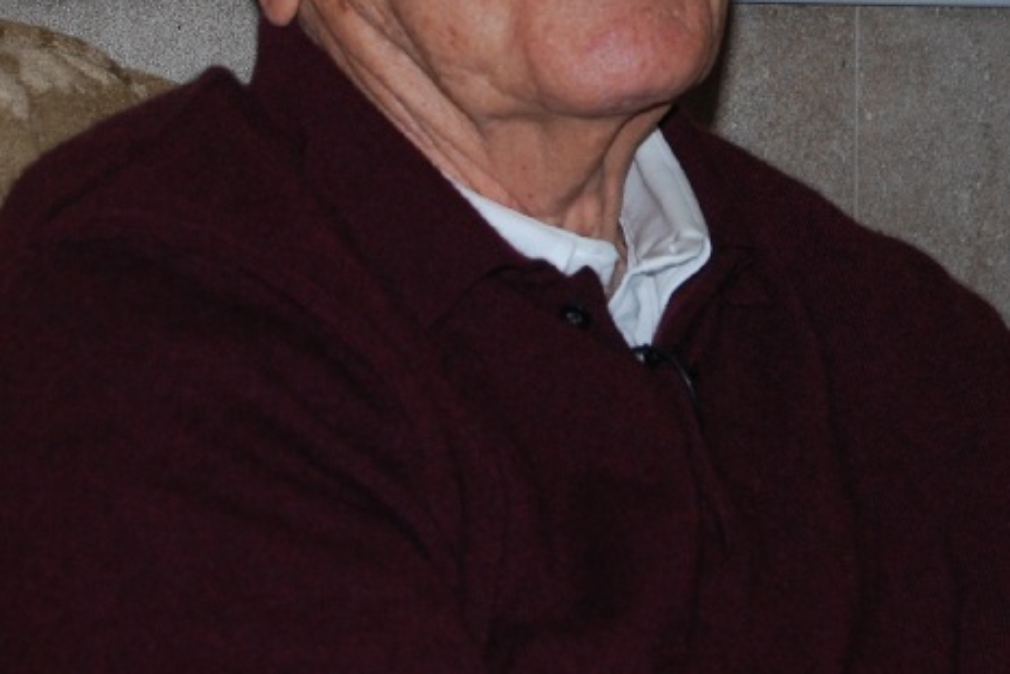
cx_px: 680
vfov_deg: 6.4
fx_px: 5984
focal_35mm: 213
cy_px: 68
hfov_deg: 9.6
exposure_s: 1/60
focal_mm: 55
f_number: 5.6
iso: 200
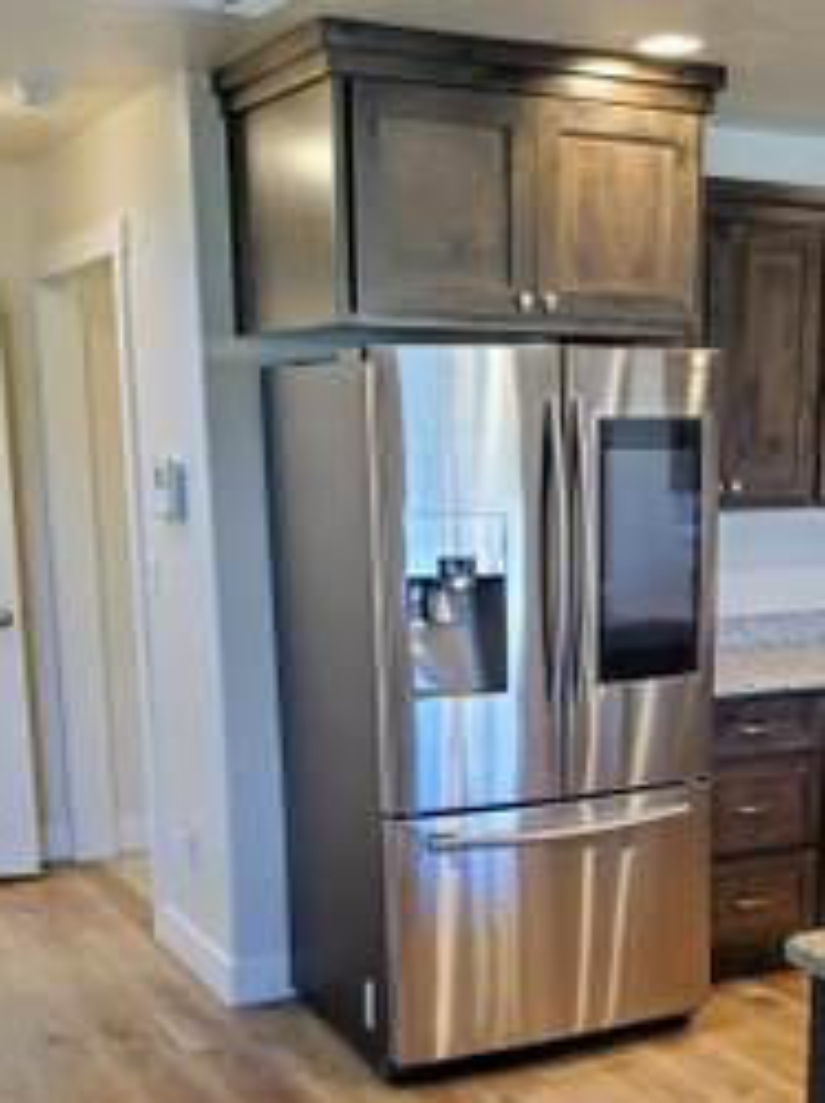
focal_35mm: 50
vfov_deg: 37.2
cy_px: 843
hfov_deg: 28.8
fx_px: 1592
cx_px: 560
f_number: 2.4
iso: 250
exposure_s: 1/59
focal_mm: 4.3
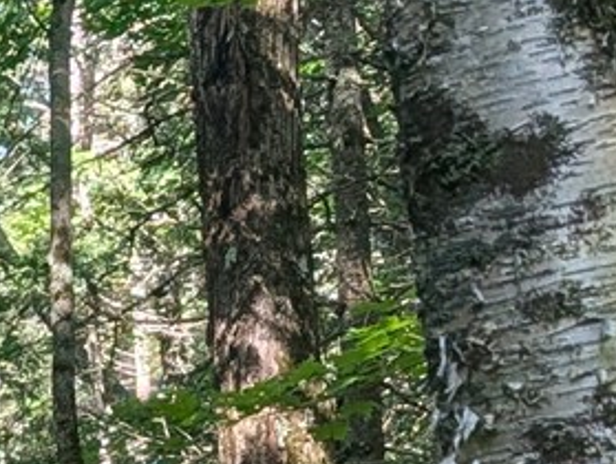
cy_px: 1114
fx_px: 3136
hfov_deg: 10.4
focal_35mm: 176
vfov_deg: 7.8
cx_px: -577
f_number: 1.68
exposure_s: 1/357
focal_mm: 6.9
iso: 20
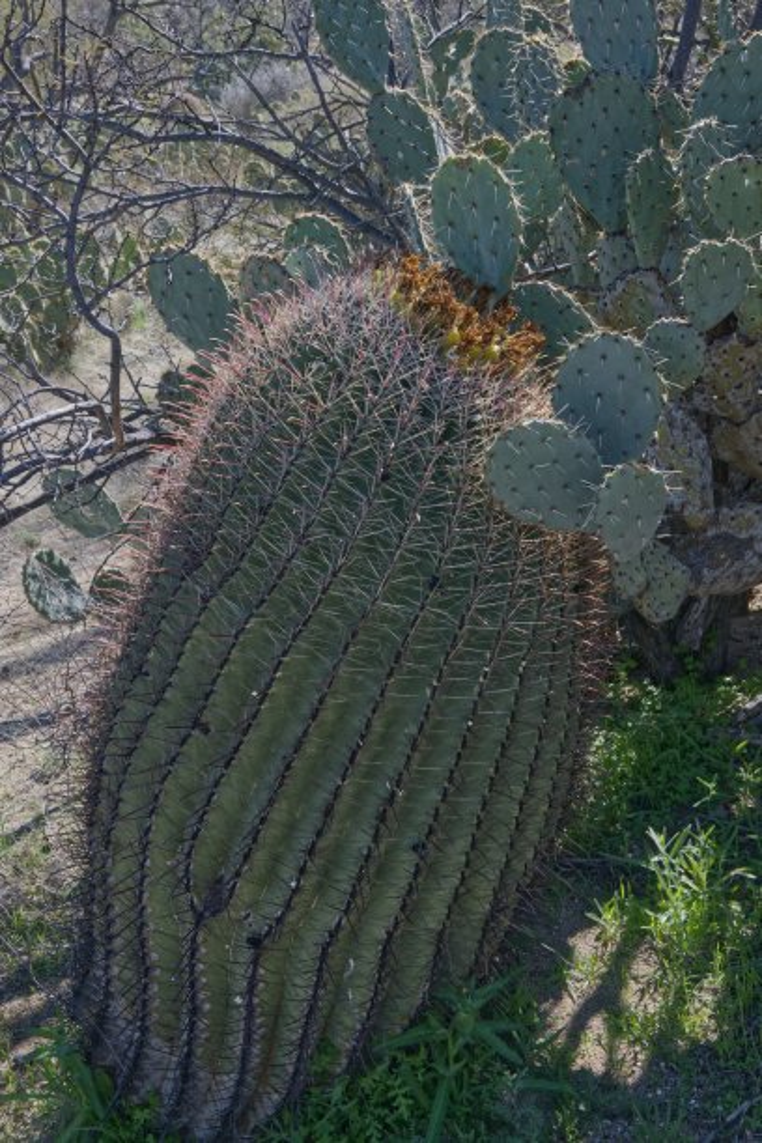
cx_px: 381
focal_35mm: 56
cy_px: 572
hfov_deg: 24.2
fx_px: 1778
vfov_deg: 35.6
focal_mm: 56
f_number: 16
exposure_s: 1/250
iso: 1600
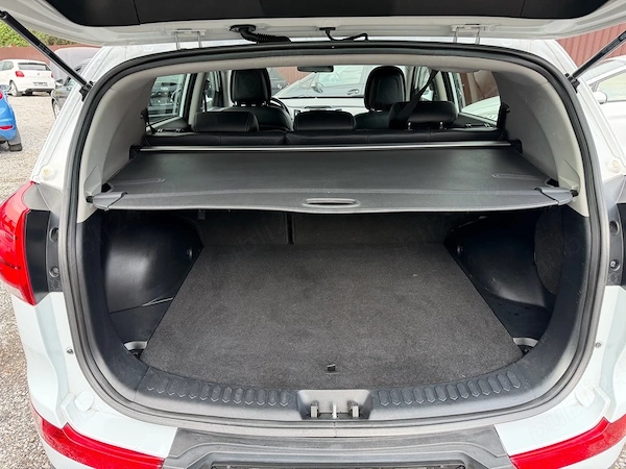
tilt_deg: -21.1
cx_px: 313
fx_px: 434
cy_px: 234
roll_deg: +1.8
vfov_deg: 56.8
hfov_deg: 71.6
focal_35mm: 24
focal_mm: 6.76
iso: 200
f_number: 1.78
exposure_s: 1/208
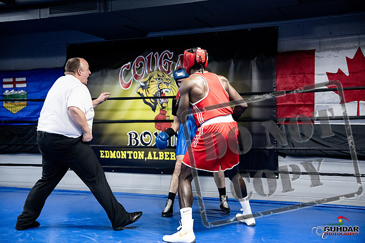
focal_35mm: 47
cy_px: 122
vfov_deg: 28.7
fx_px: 477
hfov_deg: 41.9
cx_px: 182
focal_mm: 47
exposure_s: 1/1000
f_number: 2.8
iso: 10000
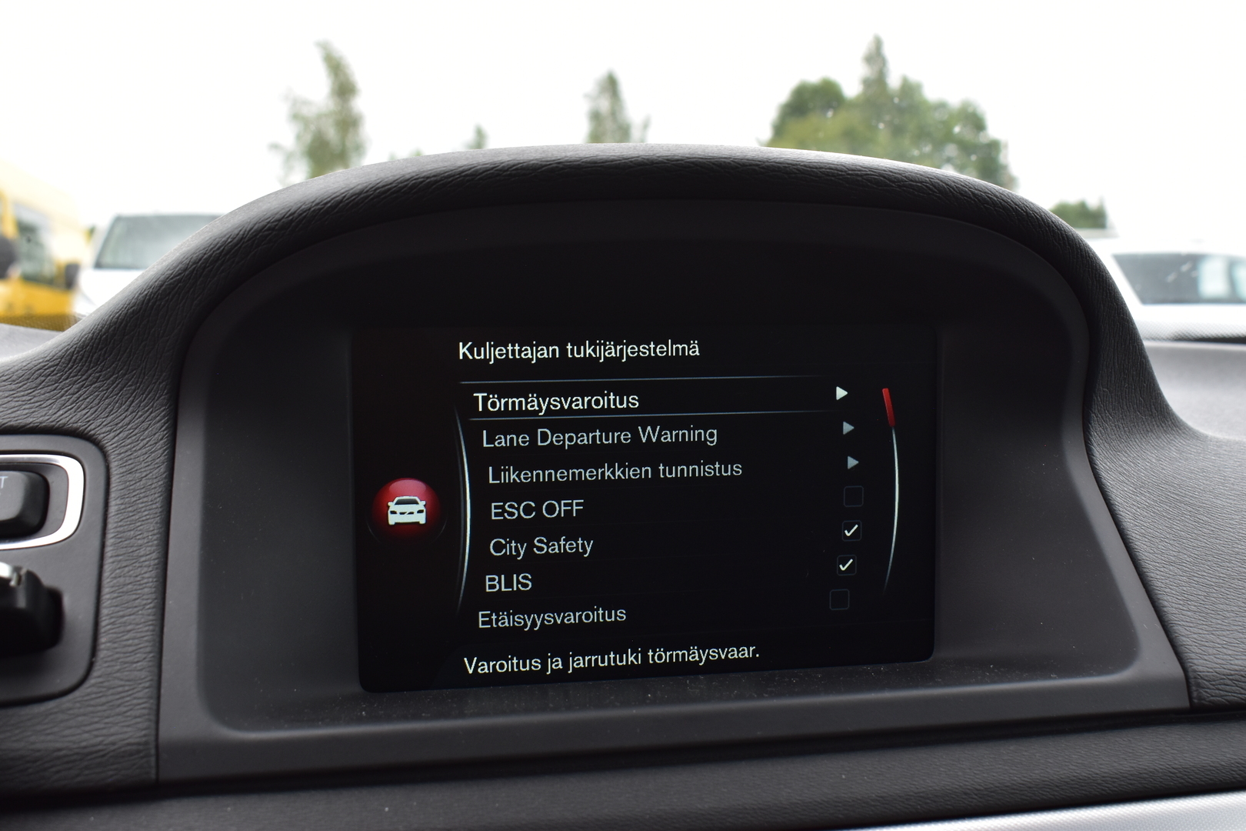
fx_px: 1402
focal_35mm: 40
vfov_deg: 33.0
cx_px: 623
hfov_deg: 47.9
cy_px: 416
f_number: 9.5
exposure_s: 1/180
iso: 400
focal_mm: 27
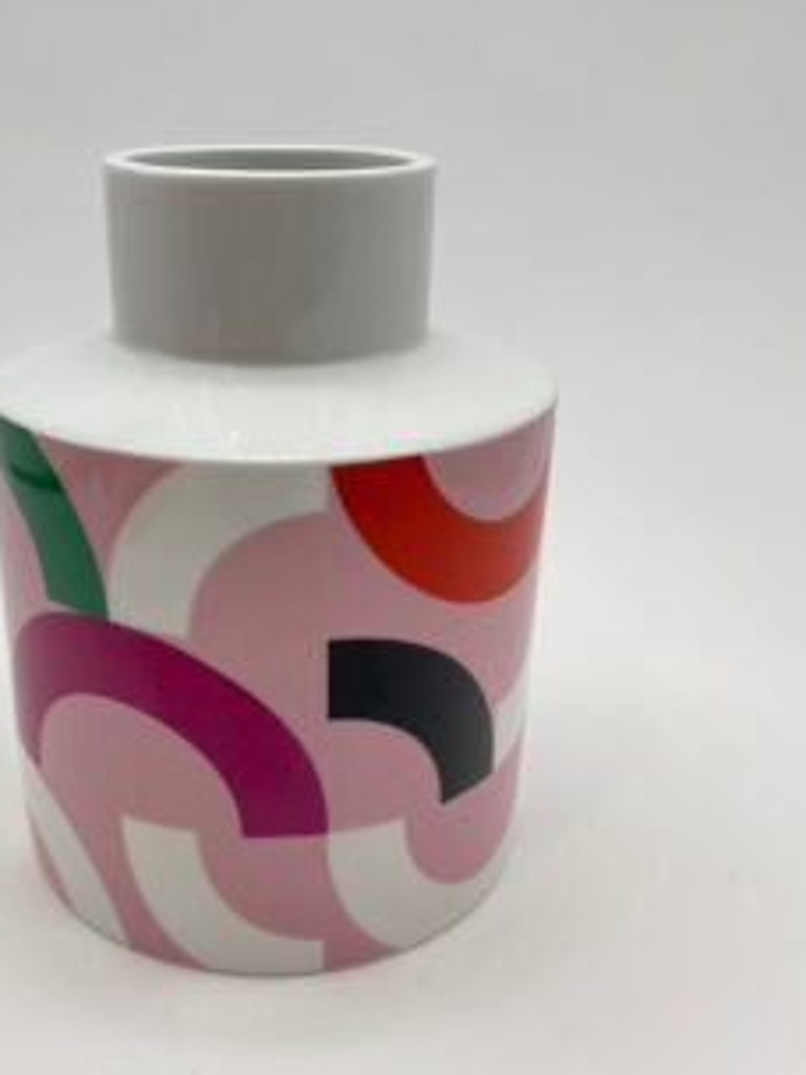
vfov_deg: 50.1
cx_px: 283
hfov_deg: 38.3
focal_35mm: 37
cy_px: 573
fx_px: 1149
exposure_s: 1/121
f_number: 1.6
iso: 32
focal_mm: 4.2
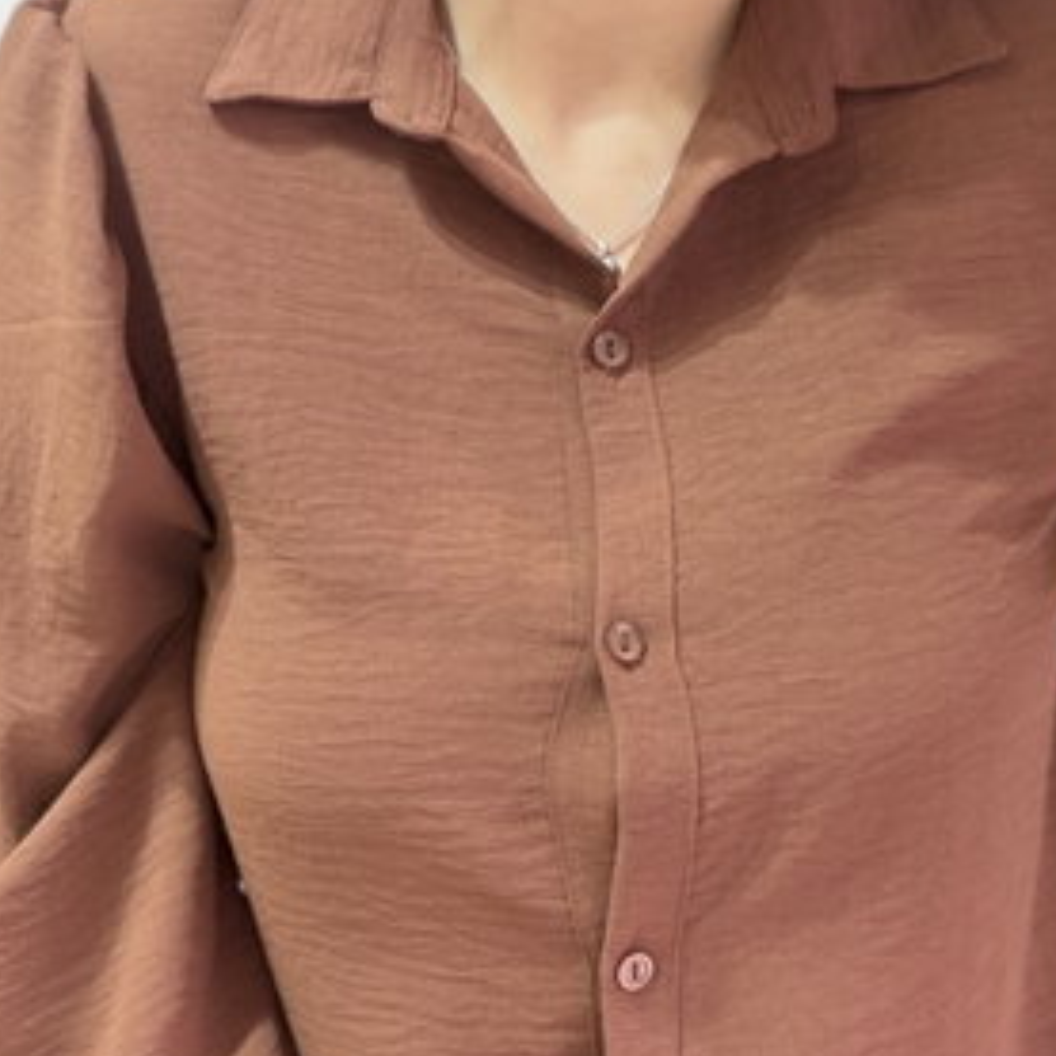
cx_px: 701
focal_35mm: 51
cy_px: 600
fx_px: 1760
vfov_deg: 33.3
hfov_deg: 33.1
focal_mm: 2.71
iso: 100
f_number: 1.9
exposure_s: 1/50
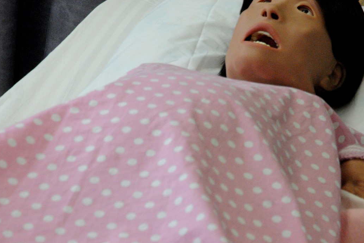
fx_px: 2495
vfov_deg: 5.6
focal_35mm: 247
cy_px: 105
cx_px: 258
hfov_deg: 8.3
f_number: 9
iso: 3200
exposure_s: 1/320
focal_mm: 105
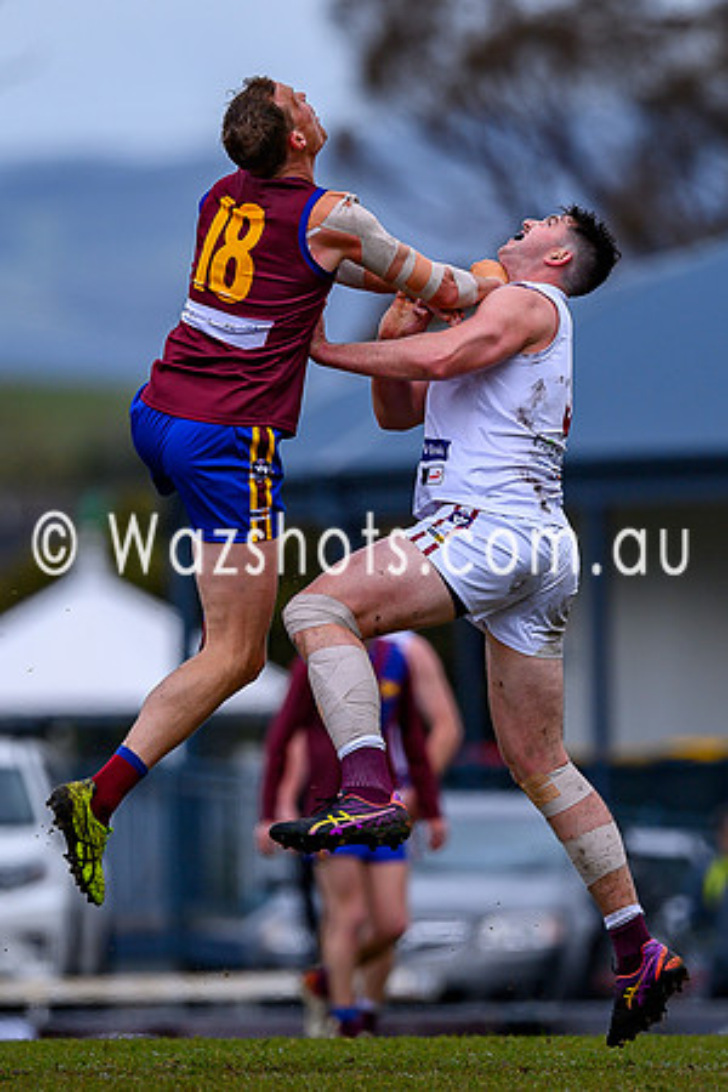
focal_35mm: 1088
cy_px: 343
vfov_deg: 1.9
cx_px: 366
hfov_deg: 1.3
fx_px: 32993
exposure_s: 1/1250
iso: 100
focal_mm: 500
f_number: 4
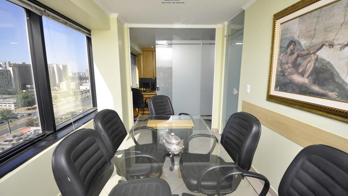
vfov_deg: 67.1
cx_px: 172
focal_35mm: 16
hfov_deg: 99.4
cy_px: 99
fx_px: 148
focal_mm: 10
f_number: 4.5
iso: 720
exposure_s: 1/60
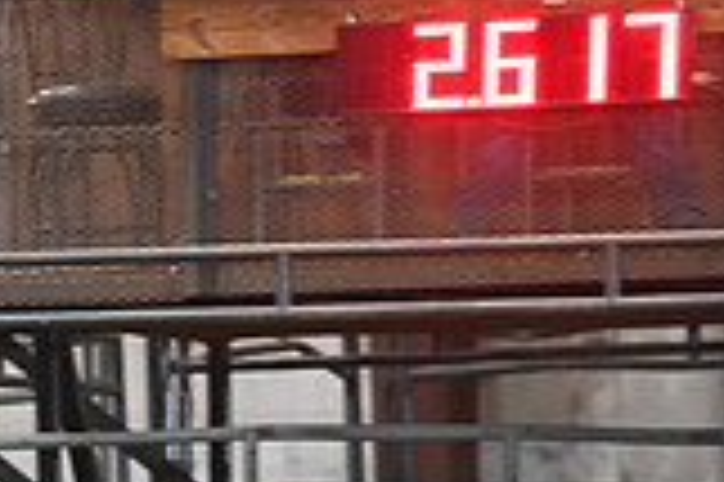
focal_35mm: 720
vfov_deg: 1.9
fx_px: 14465
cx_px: -148
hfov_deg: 2.9
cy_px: 840
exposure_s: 1/250
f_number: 3.5
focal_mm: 200
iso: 2500
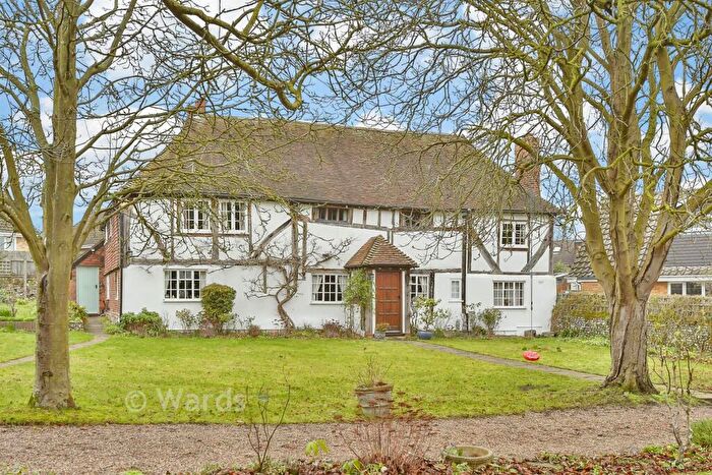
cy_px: 238
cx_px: 356
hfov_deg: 61.9
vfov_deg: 43.6
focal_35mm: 30
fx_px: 593
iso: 500
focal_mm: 20
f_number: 5
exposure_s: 1/160
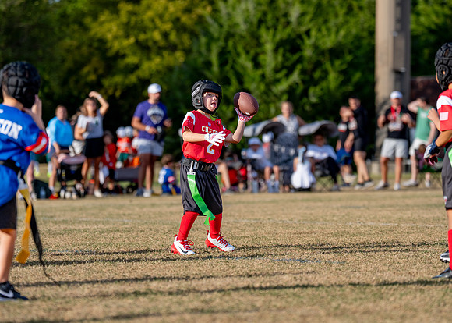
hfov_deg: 10.8
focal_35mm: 186
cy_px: 144
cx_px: 232
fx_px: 2390
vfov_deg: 7.7
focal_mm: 133
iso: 250
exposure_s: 1/5000
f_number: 2.8
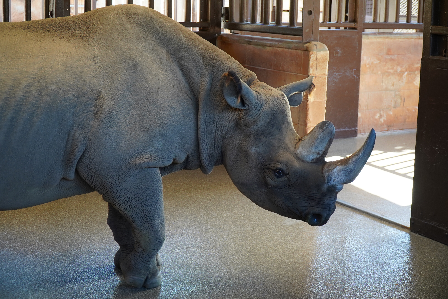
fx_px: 635
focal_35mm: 51
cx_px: 224
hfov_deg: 38.9
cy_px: 150
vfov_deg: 26.5
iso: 800
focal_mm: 34
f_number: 4
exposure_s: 1/160
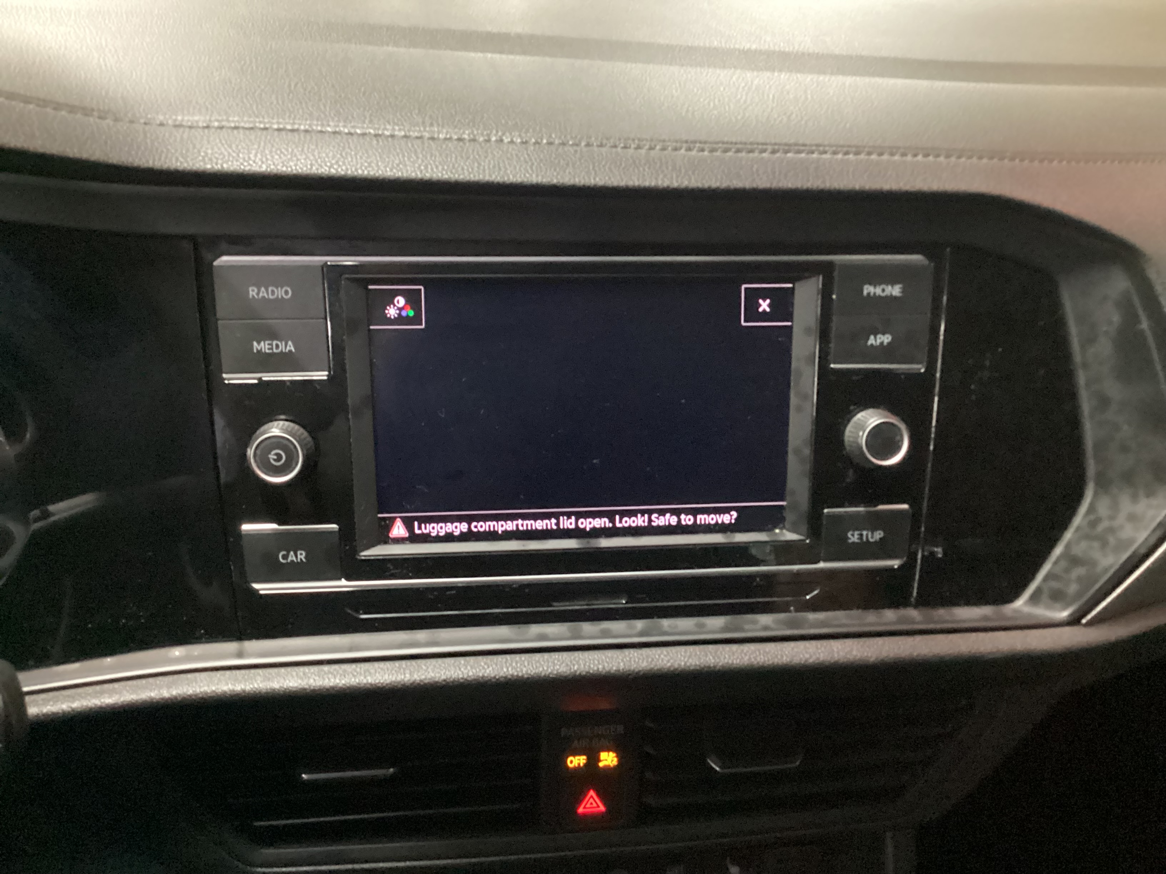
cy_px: 437
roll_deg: -3.5
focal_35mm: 31
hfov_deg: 58.4
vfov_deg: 45.4
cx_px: 583
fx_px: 1044
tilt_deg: -31.4
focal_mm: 3.3
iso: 800
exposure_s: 1/17
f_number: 2.4
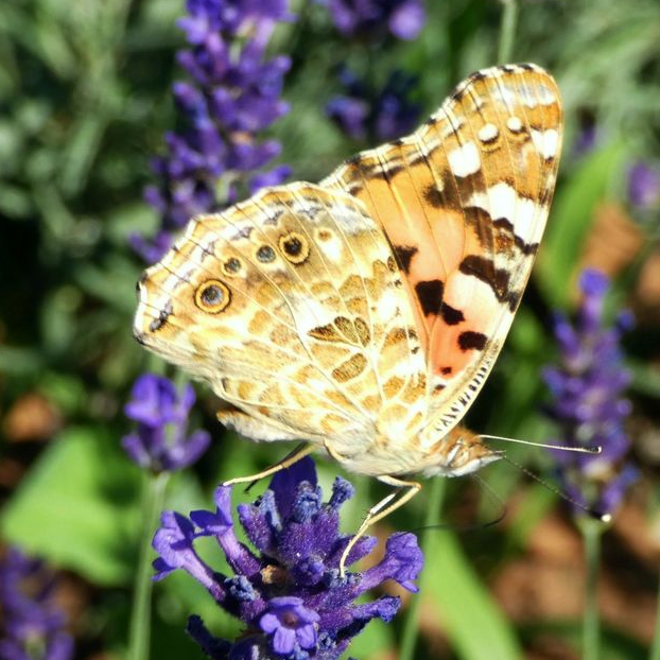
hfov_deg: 11.8
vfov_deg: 11.8
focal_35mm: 148
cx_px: 373
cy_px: 332
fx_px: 3193
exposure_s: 1/100
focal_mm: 21.9
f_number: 5.1
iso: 80
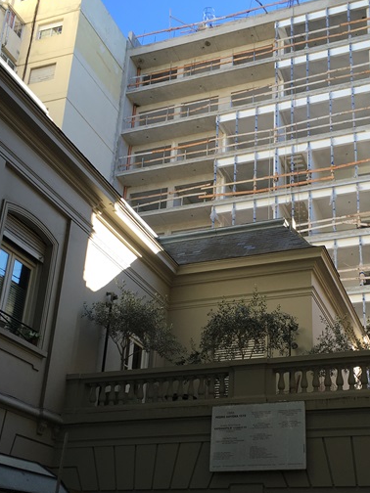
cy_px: 288
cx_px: 232
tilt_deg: +26.2
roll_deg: -0.8
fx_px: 656
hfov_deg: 31.4
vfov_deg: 41.1
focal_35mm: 46
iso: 25
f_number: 2.2
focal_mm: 4.15
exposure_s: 1/234
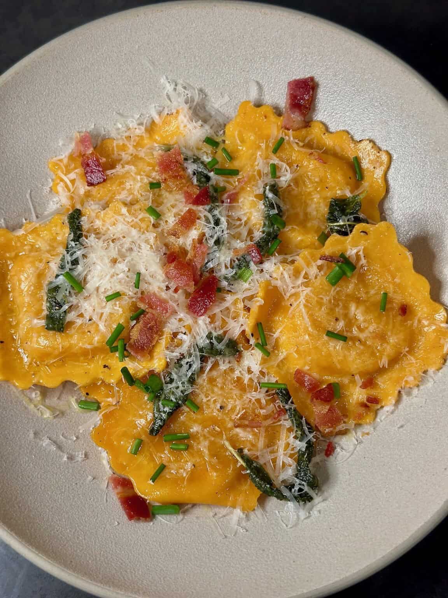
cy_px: 299
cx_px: 224
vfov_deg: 39.7
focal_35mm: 48
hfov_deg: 30.3
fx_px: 828
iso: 80
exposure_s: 1/60
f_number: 1.8
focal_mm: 6.9
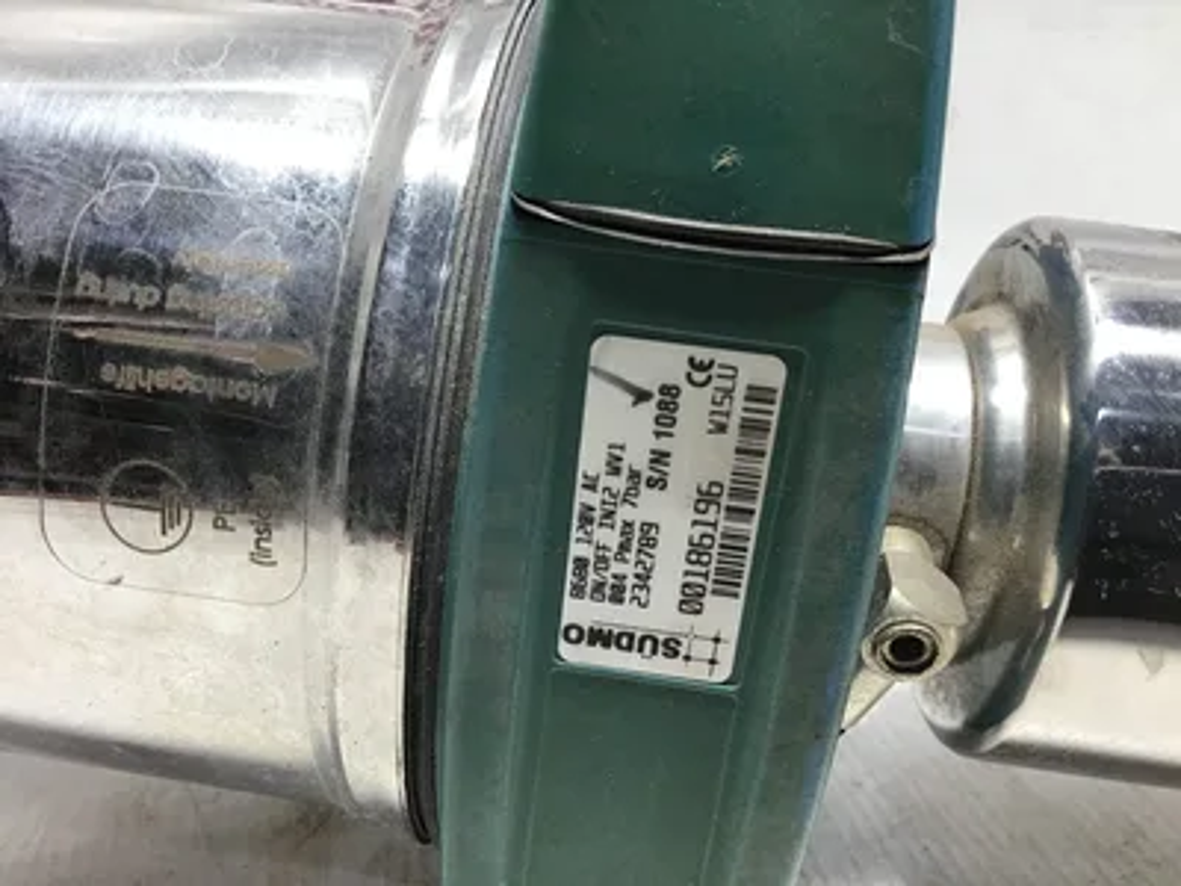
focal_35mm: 31
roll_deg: -0.2
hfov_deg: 58.4
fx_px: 1058
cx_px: 590
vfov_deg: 45.4
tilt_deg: -21.7
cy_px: 443
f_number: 2.4
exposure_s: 1/40
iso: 32
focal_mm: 3.3
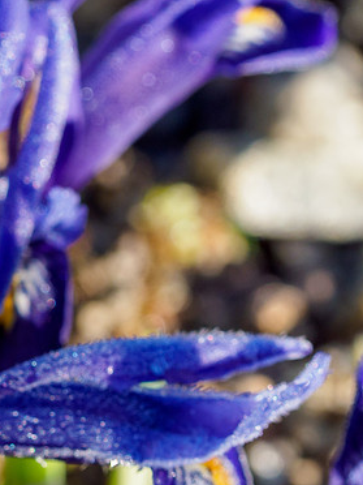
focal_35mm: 437
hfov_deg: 3.4
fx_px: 6110
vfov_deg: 4.5
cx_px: -136
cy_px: 373
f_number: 5
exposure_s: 1/125
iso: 200
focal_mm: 60
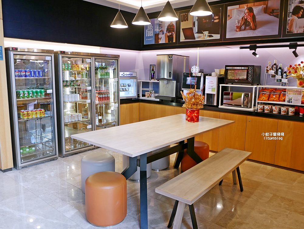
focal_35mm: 28
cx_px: 152
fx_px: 246
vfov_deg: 49.8
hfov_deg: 63.4
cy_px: 114
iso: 400
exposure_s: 1/60
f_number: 2.5
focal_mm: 14
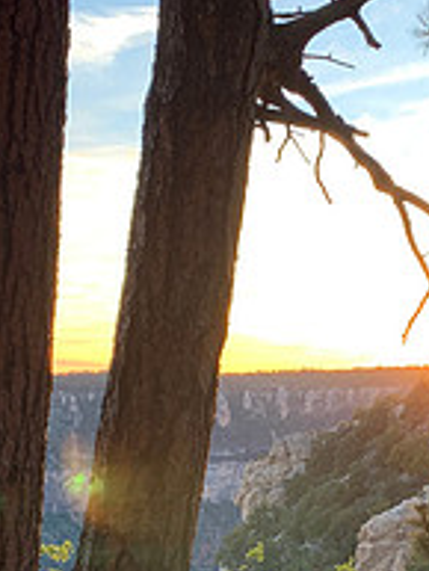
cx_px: 286
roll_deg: +0.2
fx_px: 1287
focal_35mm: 78
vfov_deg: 24.7
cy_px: 423
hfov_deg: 18.9
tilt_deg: -2.0
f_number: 1.8
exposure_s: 1/121
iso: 40
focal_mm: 4.25
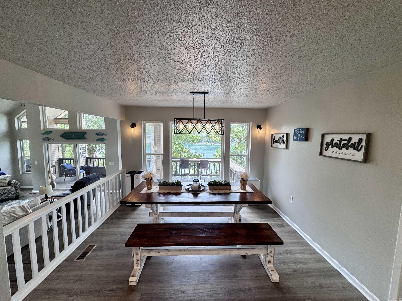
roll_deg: -0.9
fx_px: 163
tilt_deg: -5.8
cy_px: 150
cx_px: 201
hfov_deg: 102.1
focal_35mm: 14
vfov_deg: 85.7
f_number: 2.2
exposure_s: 1/120
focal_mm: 2.22
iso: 50
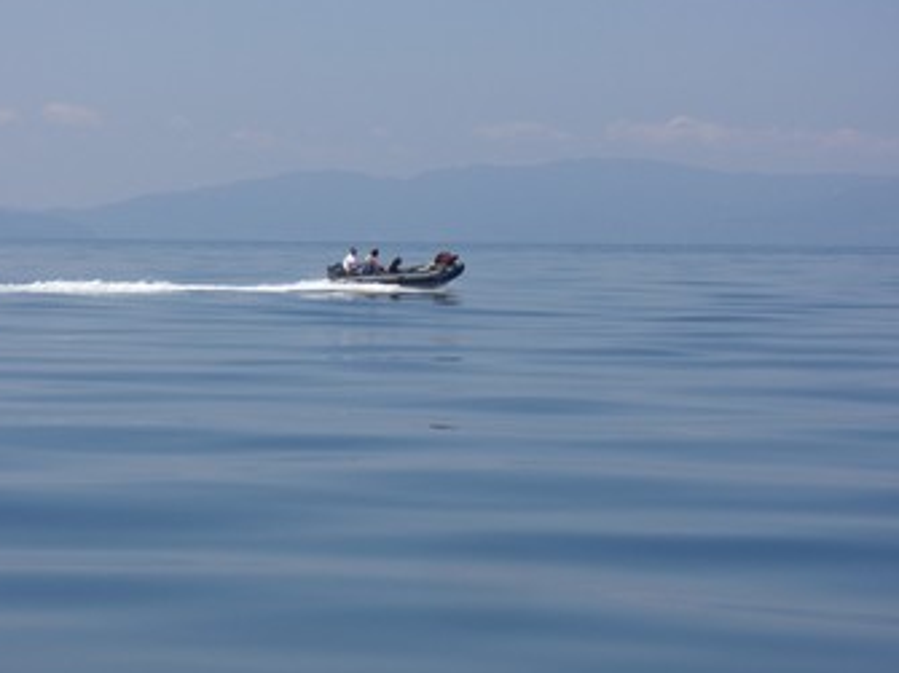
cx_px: 408
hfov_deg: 14.5
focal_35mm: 136
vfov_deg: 10.9
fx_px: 3531
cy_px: 367
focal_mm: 23.7
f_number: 10.8
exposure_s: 1/125
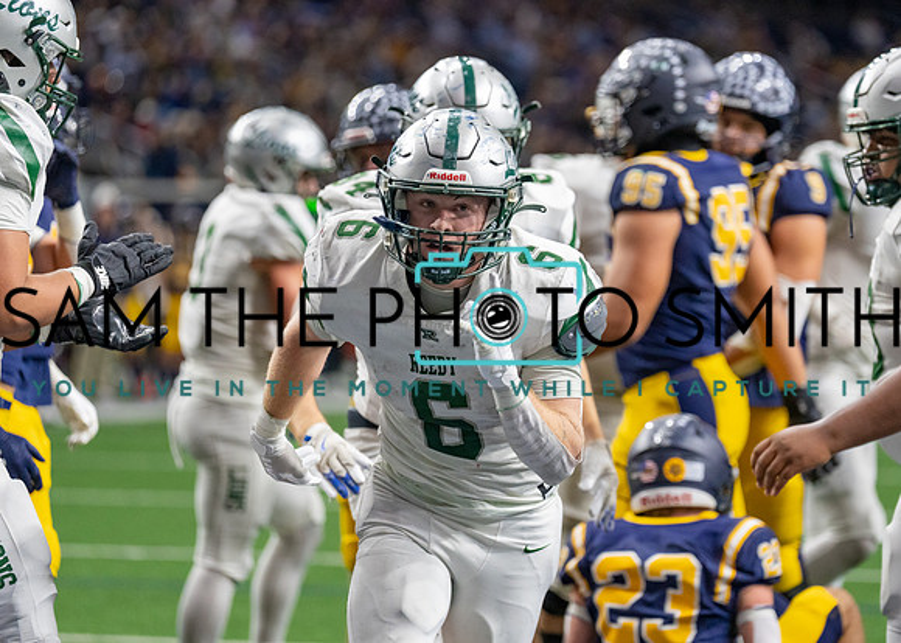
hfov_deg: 10.1
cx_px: 517
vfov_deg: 7.2
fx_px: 5120
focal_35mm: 200
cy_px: 279
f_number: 2.8
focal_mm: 160
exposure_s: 1/1000
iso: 3200
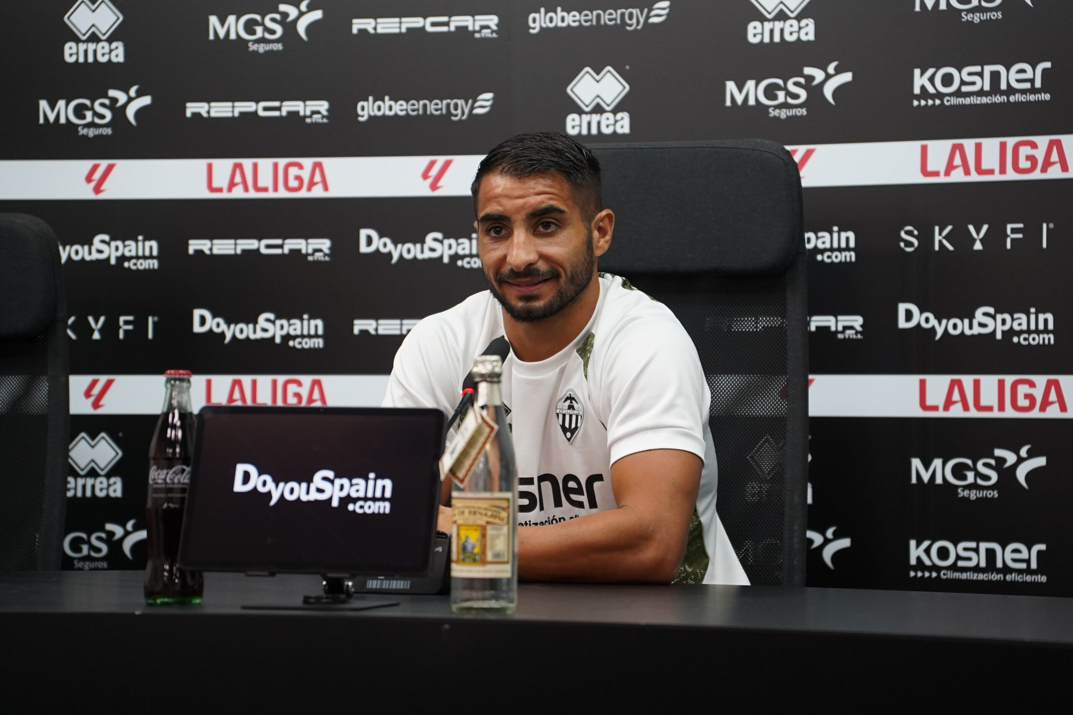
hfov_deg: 20.0
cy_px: 358
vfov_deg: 13.4
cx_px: 536
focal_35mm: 102
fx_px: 3040
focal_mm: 68
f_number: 2.8
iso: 1250
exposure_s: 1/320
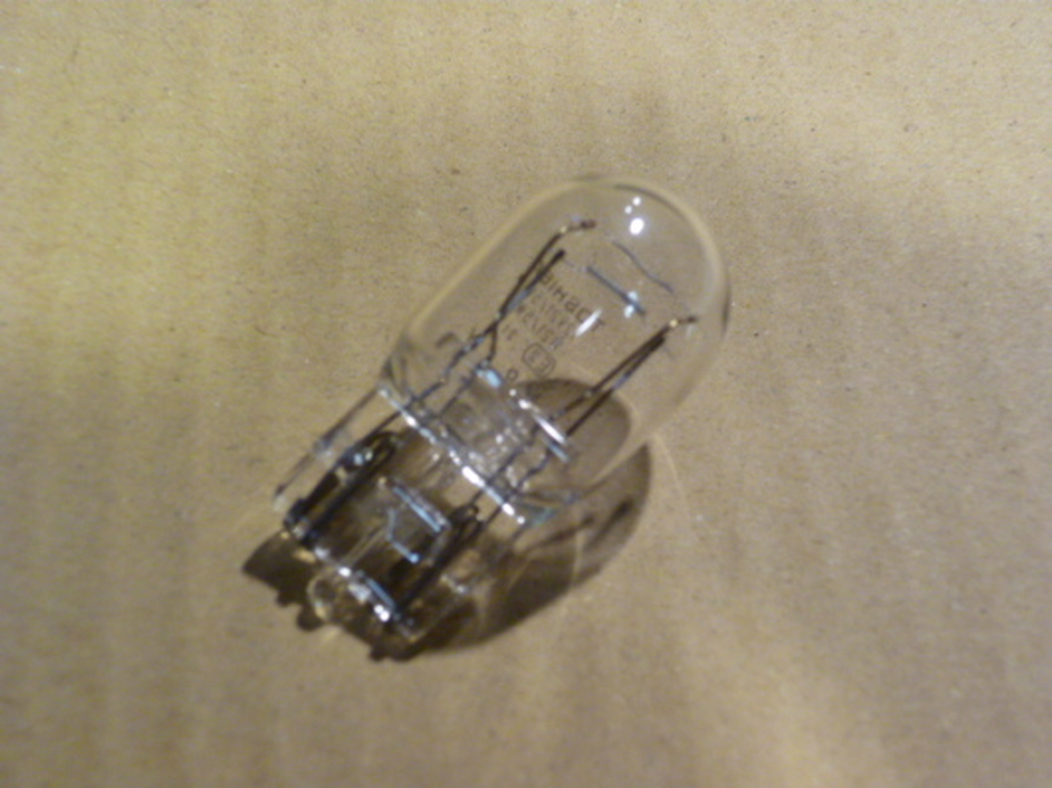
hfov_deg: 29.0
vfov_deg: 21.9
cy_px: 394
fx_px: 2035
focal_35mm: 67
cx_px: 526
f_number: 4.3
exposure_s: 1/30
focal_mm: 12
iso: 400
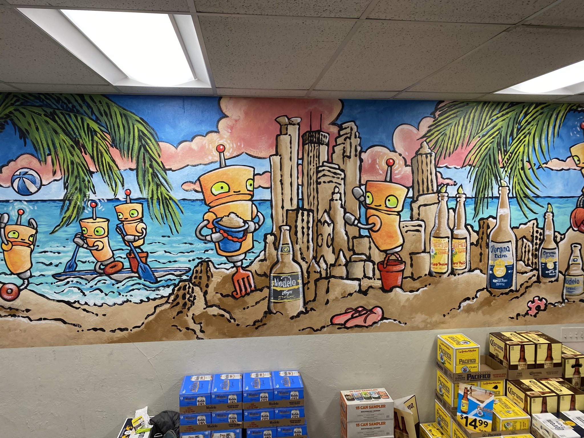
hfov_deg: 67.3
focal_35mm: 26
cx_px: 292
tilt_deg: -3.9
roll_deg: -0.2
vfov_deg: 53.1
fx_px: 439
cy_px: 219
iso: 125
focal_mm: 4.25
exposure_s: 1/100
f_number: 1.8
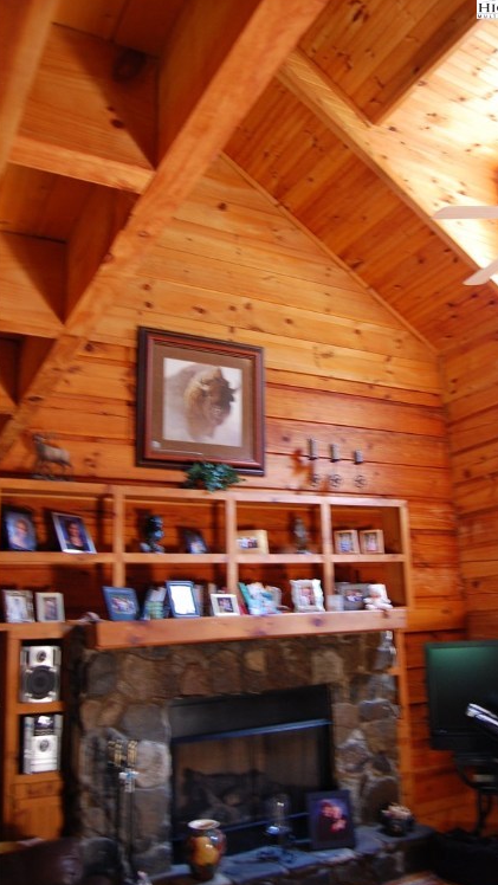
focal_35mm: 29
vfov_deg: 66.1
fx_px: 680
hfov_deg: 40.0
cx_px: 296
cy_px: 444
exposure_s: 1/6
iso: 800
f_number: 5.6
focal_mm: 18
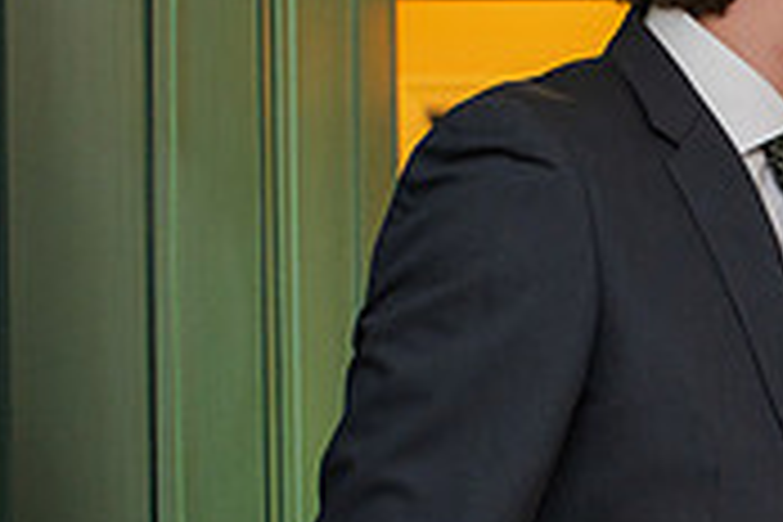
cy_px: 482
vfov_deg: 11.1
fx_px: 2675
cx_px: 983
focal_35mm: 123
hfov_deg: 15.9
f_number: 3.5
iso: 1000
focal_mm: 35
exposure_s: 1/200
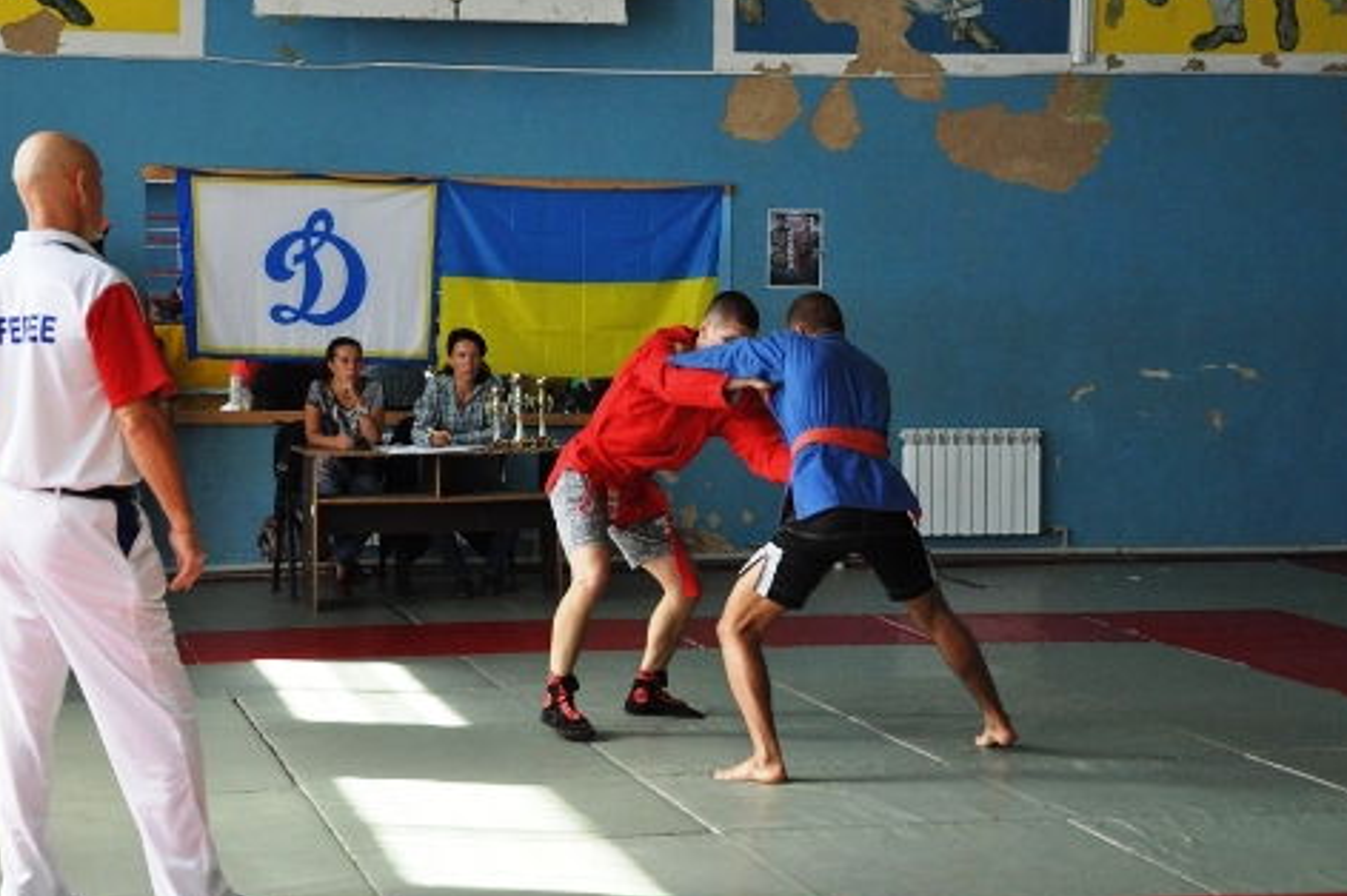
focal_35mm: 79
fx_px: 2938
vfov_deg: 17.3
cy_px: 455
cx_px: 665
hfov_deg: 25.8
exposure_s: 1/500
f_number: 4.8
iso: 1400
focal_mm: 45
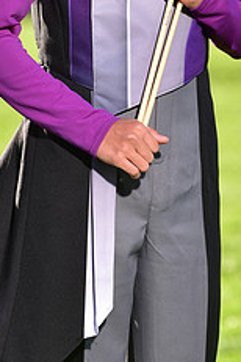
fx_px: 5051
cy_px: -61
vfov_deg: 4.1
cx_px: 154
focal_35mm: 503
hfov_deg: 2.7
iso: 80
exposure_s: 1/250
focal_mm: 200
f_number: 5
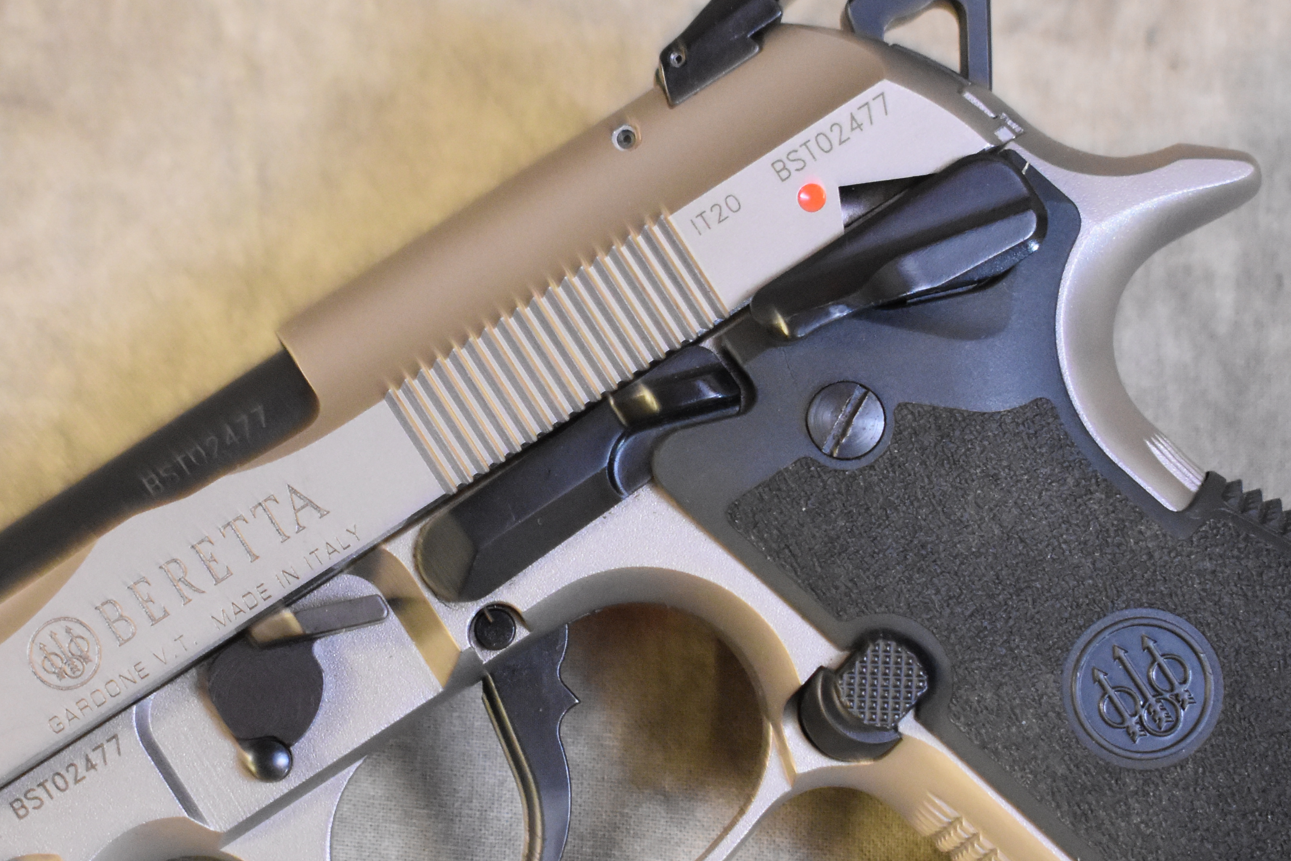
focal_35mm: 129
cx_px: 463
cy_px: 597
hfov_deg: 15.9
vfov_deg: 10.6
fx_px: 4626
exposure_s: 1/20
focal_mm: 46
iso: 3200
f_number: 5.3
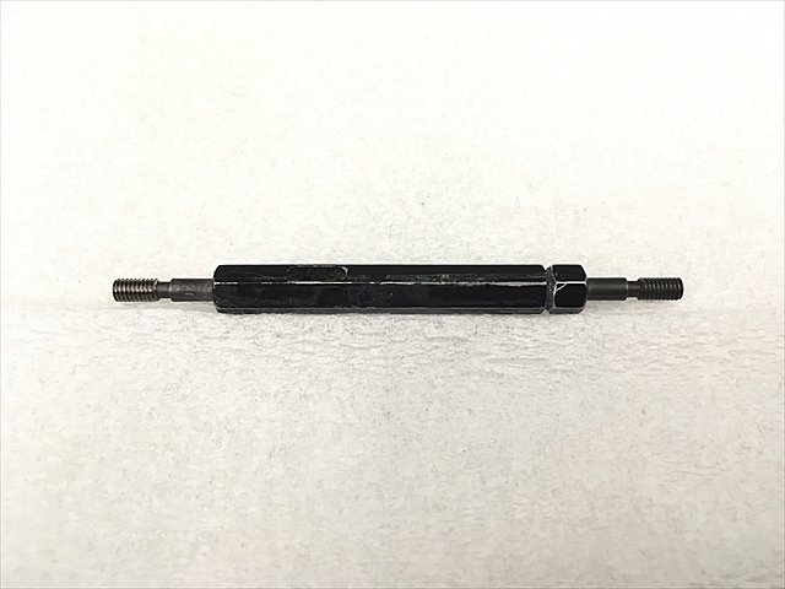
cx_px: 392
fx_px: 658
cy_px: 294
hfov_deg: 61.7
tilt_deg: -63.4
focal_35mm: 29
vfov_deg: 48.2
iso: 50
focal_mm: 4.15
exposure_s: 1/30
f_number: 2.2
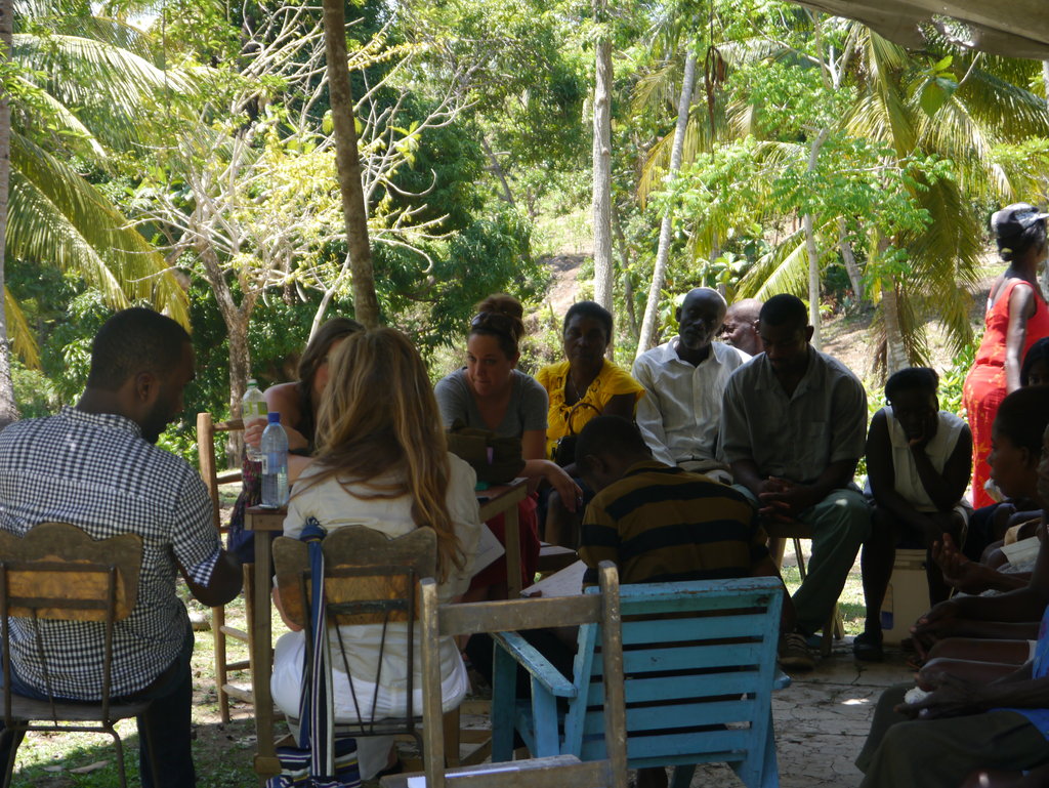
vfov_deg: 17.6
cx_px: 524
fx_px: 2547
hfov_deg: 23.3
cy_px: 394
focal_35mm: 84
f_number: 5.6
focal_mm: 42
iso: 160
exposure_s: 1/125
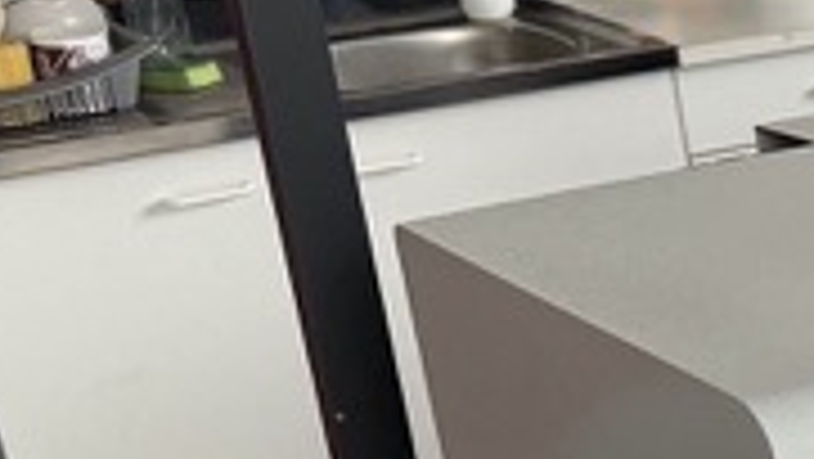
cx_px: 1920
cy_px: 614
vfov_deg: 9.2
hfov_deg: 12.9
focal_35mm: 130
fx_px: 2807
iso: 200
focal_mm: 6.76
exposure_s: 1/121
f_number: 1.78
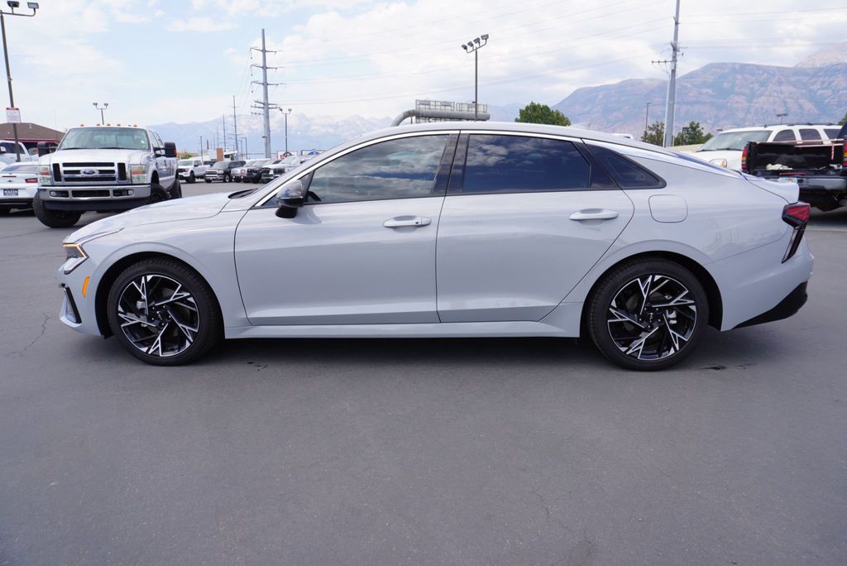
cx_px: 424
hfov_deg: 73.7
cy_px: 283
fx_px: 565
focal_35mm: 24
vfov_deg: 53.2
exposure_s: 1/125
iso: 100
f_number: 9
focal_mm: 16
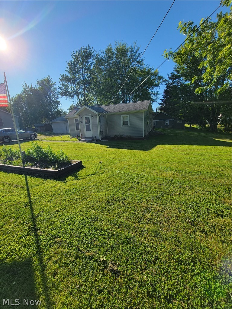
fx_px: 116
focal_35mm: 13
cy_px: 154
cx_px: 116
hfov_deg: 89.9
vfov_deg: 106.2
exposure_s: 1/1449
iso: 50
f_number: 2.2
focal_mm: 2.2
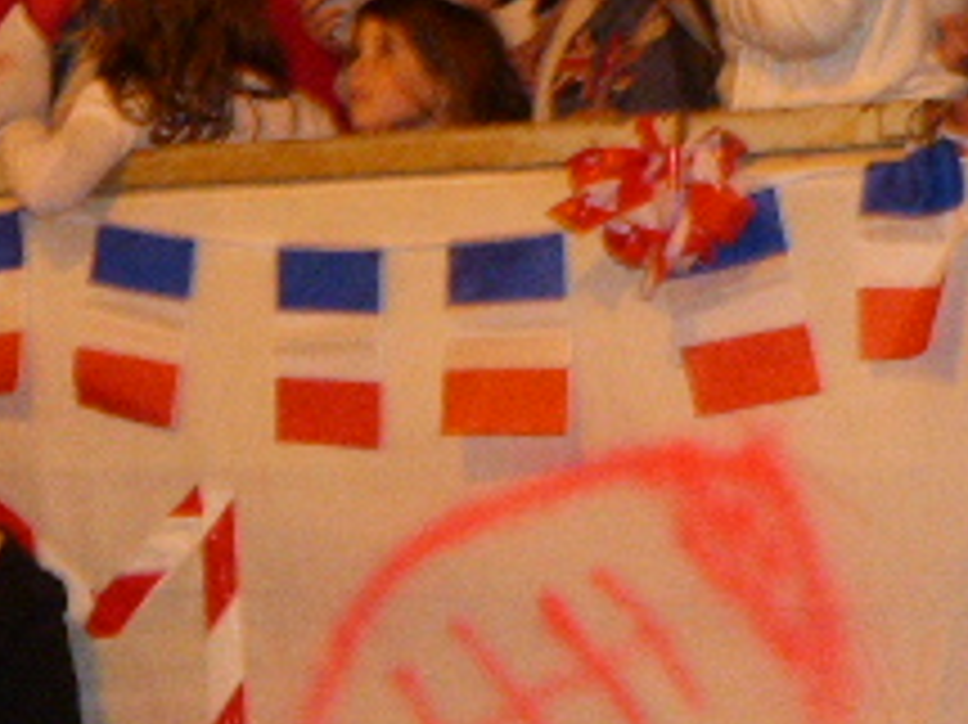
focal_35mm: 119
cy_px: -58
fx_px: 3326
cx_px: 45
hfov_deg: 16.3
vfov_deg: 12.2
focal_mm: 7.1
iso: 800
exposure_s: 1/15
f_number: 3.1
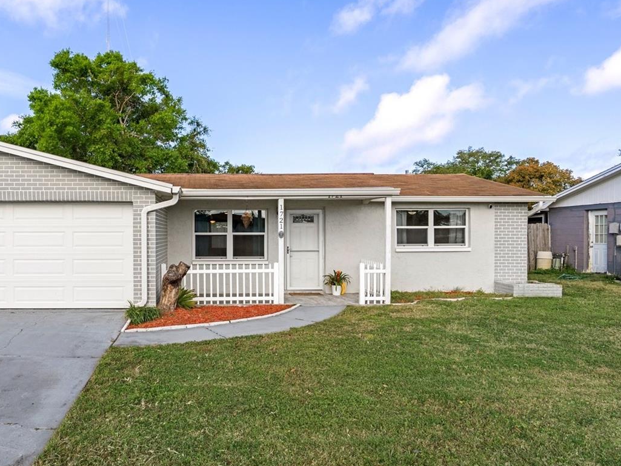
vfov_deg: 51.3
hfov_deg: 63.7
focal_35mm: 27
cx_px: 208
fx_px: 484
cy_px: 257
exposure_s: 1/100
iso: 320
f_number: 9
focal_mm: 18
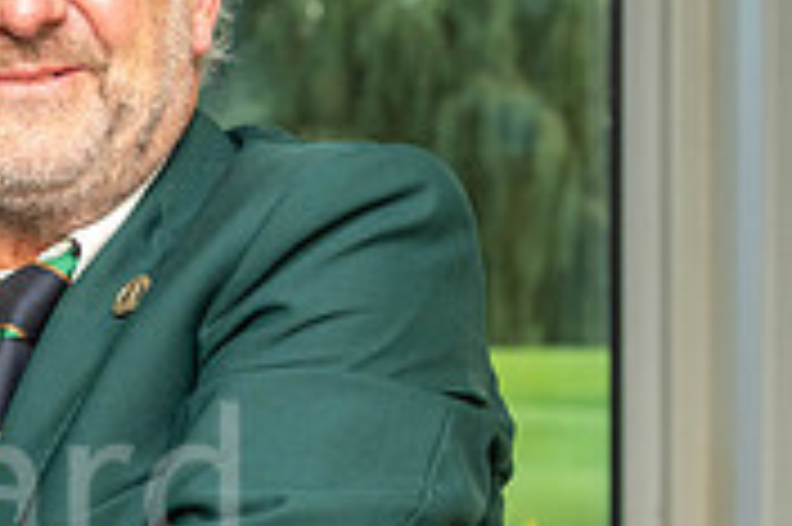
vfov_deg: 6.9
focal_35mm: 199
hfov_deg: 10.1
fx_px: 4374
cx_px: -242
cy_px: 546
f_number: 5
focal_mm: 55
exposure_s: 1/160
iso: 500
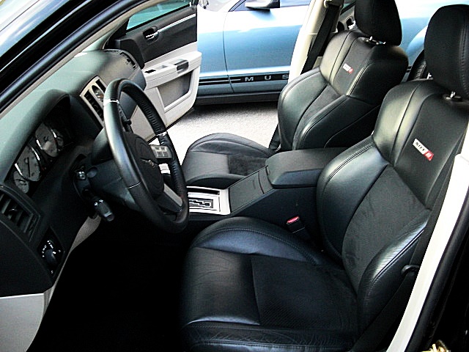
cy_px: 176
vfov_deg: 39.7
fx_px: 488
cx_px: 234
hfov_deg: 51.4
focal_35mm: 36
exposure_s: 1/125
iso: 400
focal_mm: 6.3
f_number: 2.8
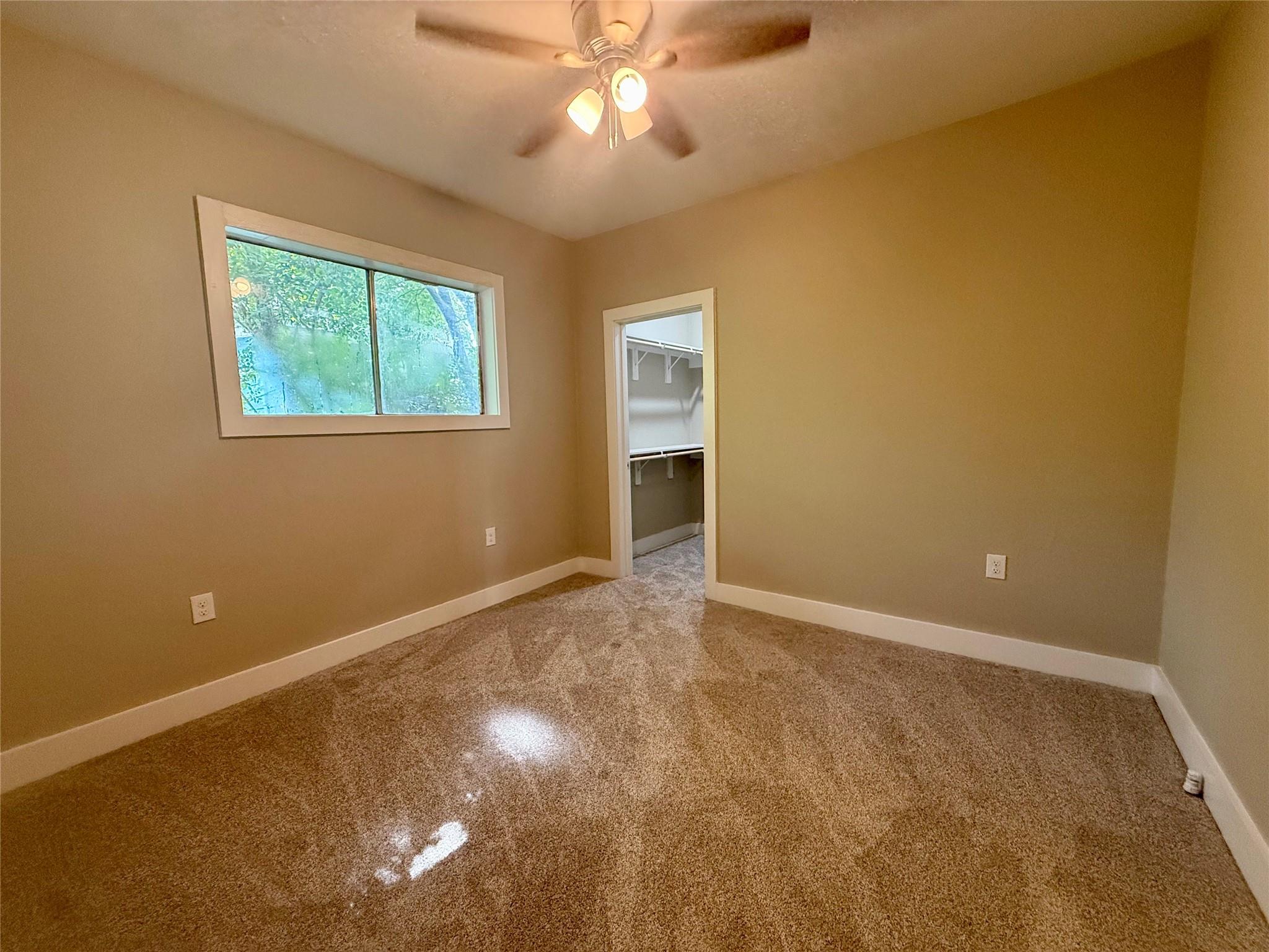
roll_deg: +1.4
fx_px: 513
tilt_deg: -5.6
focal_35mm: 14
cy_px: 476
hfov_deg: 102.1
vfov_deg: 85.7
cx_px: 634
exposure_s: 1/120
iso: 500
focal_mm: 2.22
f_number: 2.2
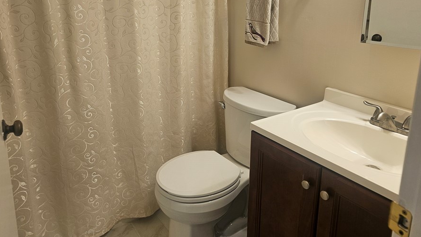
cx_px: 181
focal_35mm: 29
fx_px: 324
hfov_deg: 65.8
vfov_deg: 39.3
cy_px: 63
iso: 80
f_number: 1.7
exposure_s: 1/120
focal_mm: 6.3
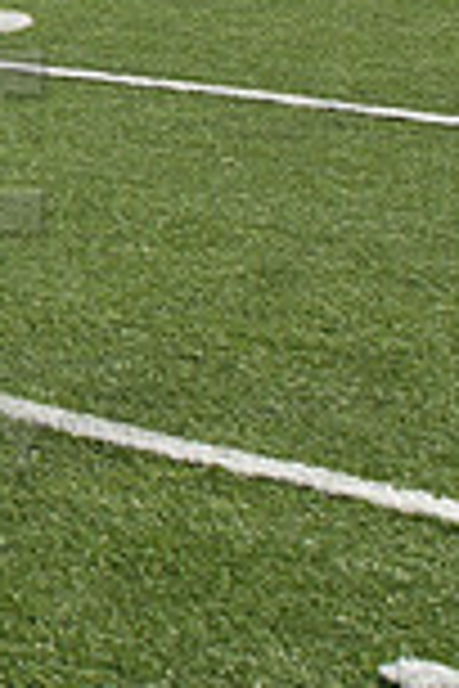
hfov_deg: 7.9
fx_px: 3041
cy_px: -166
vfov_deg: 12.6
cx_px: -702
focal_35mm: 159
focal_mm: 28
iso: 100
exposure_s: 1/200
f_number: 7.1
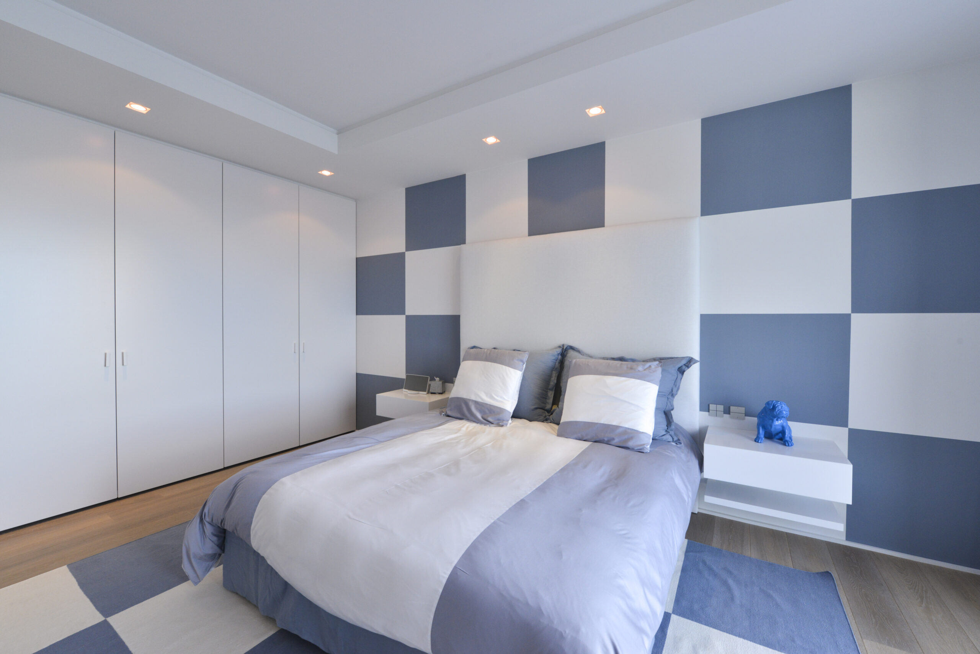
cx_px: 490
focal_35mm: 14
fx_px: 381
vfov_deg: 81.3
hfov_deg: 104.2
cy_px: 327
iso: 500
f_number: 9
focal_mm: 14
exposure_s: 1/80
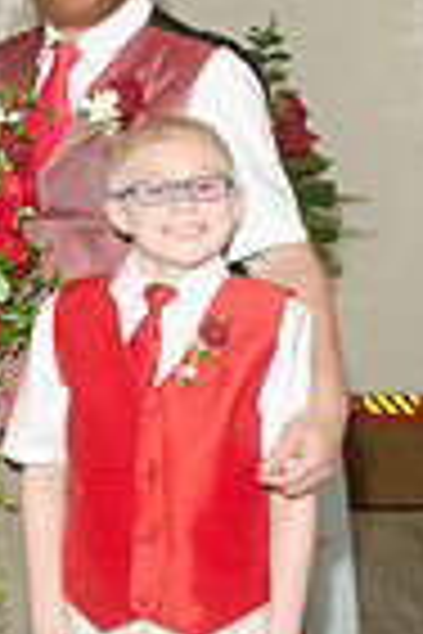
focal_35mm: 105
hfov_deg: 12.7
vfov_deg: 19.4
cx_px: -104
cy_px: 391
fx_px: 1850
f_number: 6.3
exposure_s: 1/250
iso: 400
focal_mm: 22
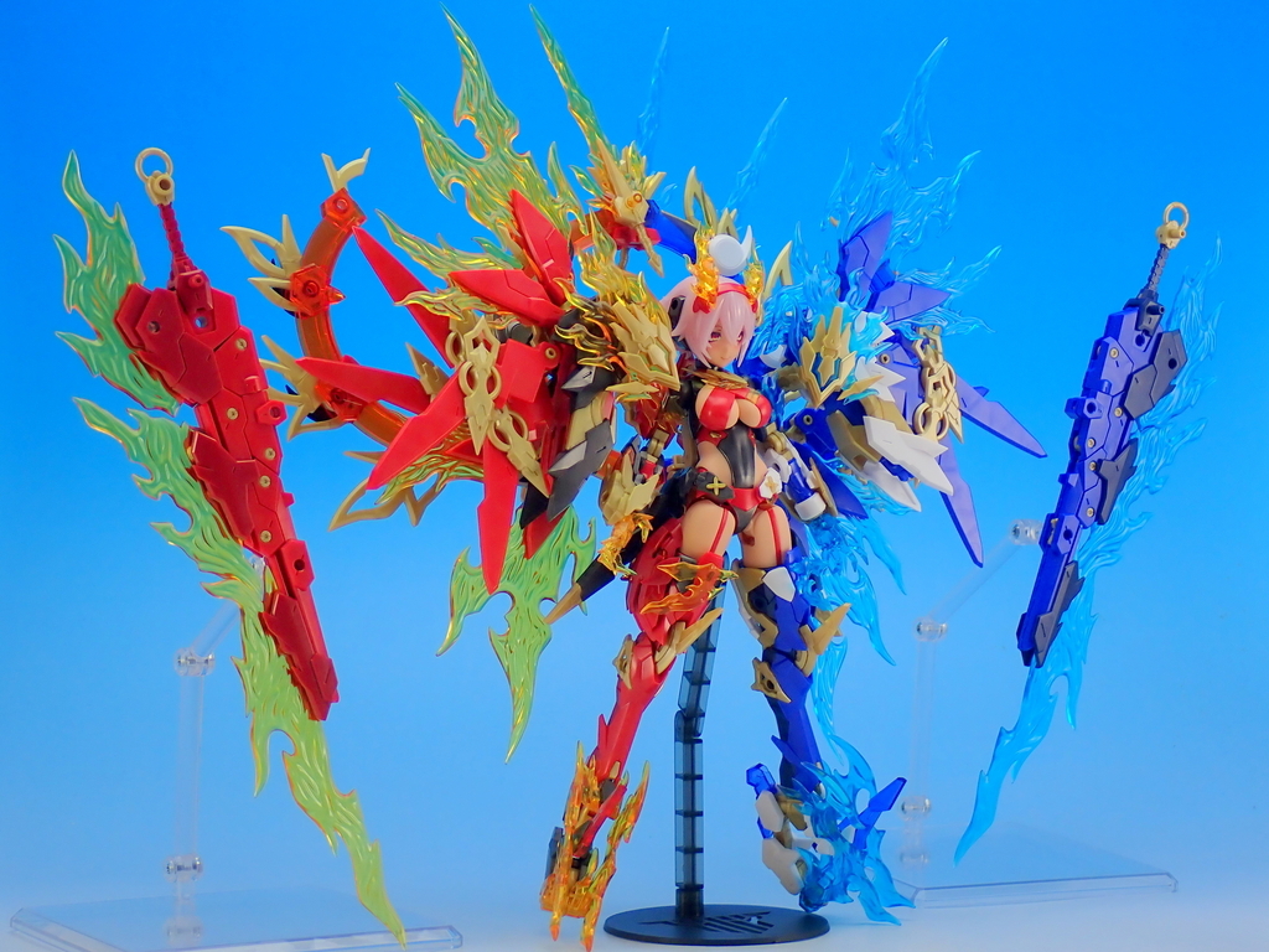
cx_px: 634
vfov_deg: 21.9
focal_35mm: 67
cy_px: 476
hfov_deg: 29.0
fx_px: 2456
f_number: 3.8
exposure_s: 1/20
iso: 100
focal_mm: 11.88
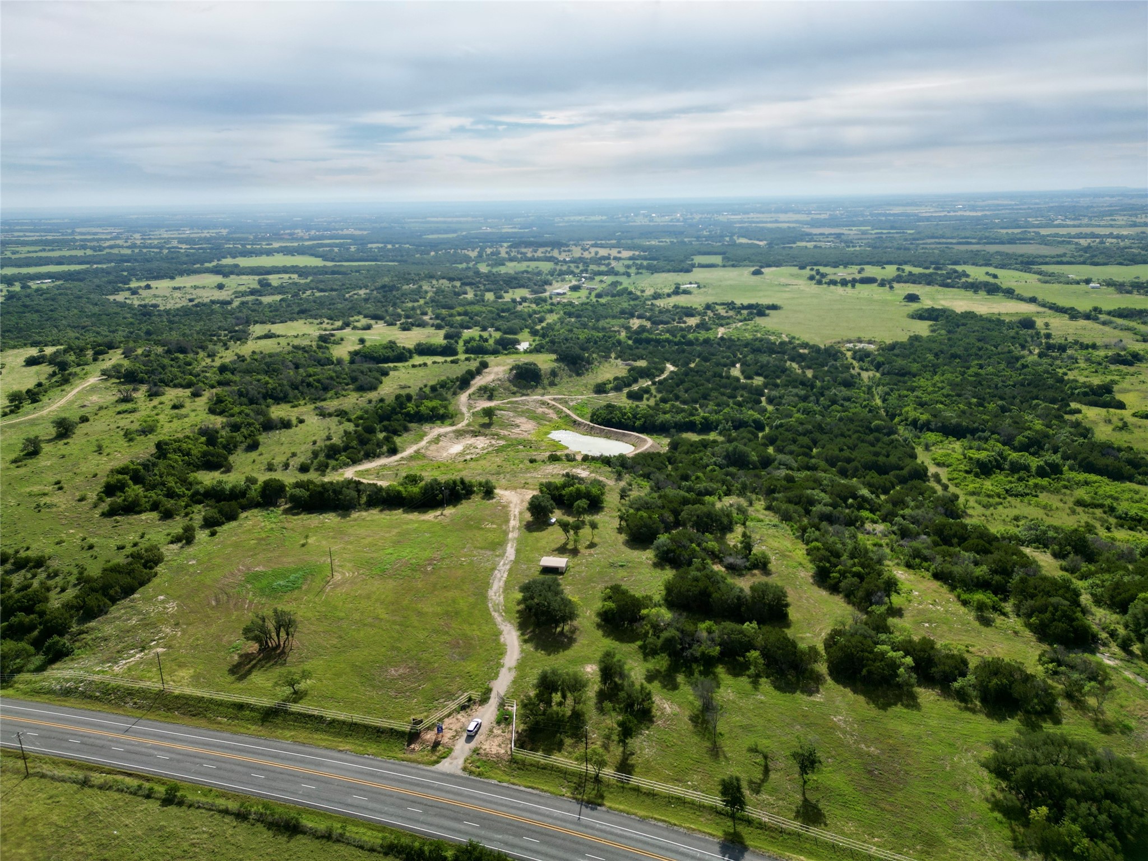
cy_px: 430
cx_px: 574
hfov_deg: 71.6
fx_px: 796
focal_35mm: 24
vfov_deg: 56.8
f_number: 1.7
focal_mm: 6.72
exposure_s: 1/4000
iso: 130
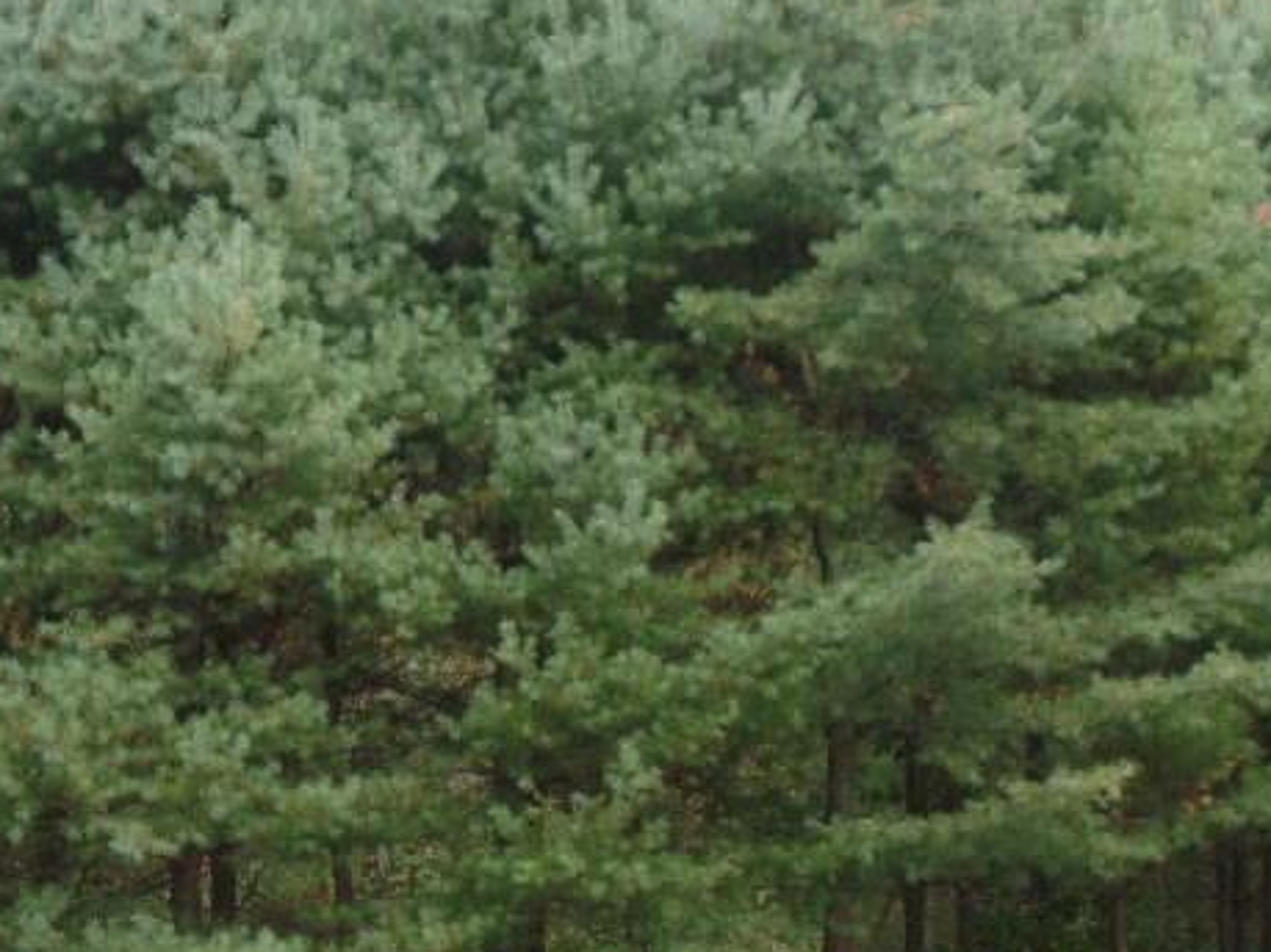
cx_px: 330
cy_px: 501
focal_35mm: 174
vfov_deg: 8.5
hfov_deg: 11.3
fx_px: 6387
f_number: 3.8
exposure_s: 1/125
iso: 80
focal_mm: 13.9
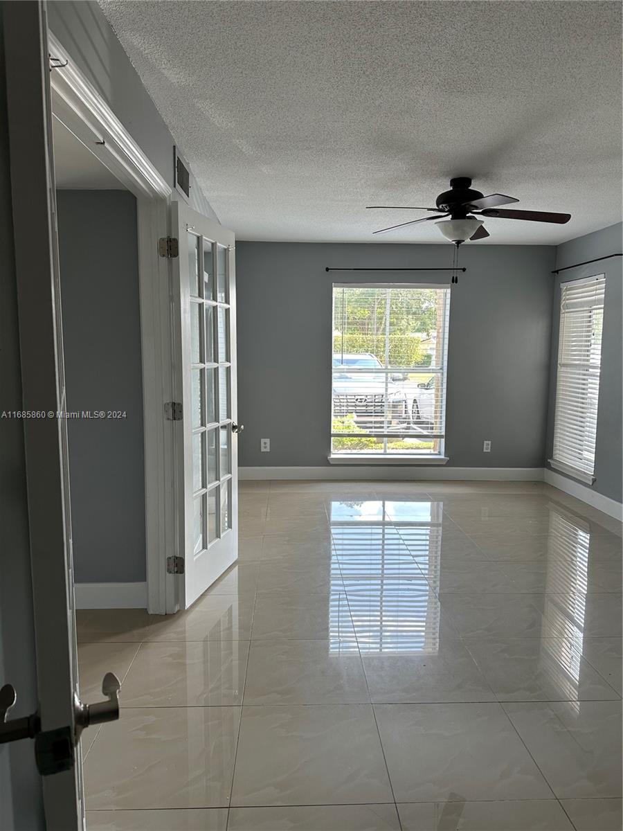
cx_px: 312
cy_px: 416
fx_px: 576
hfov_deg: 56.8
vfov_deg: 71.6
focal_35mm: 24
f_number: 1.78
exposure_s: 1/129
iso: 64
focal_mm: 6.86
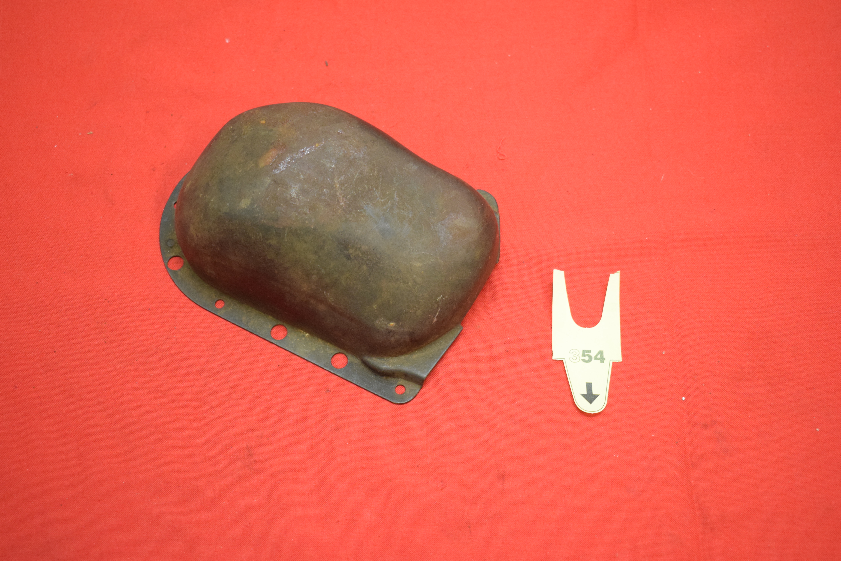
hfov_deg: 38.9
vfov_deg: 26.5
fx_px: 1192
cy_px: 280
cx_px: 420
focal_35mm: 51
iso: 2000
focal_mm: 34
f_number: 5
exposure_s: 1/100
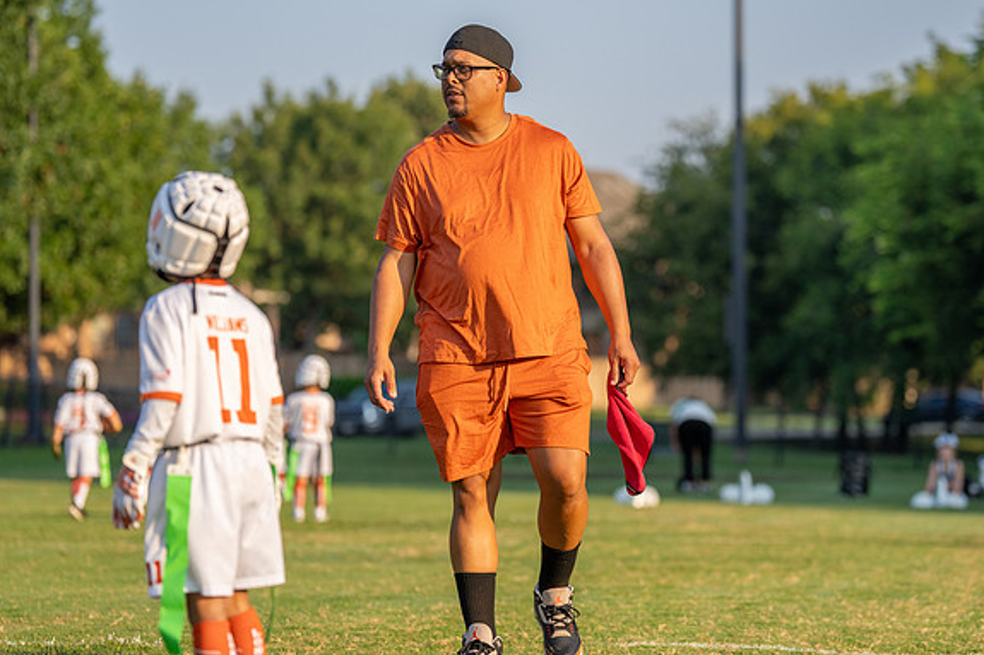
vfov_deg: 8.9
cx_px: 535
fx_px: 4208
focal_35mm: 154
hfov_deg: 13.3
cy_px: 306
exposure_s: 1/3200
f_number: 2.8
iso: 250
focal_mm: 122
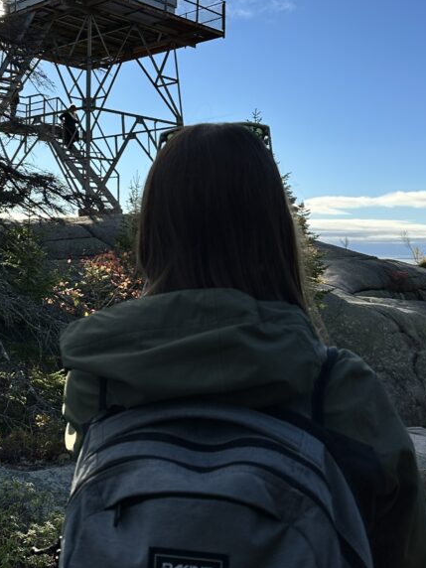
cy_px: 220
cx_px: 59
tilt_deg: +2.0
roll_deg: +0.0
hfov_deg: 32.3
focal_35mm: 43
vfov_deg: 43.6
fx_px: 706
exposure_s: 1/5848
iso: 80
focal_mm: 6.86
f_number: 1.78
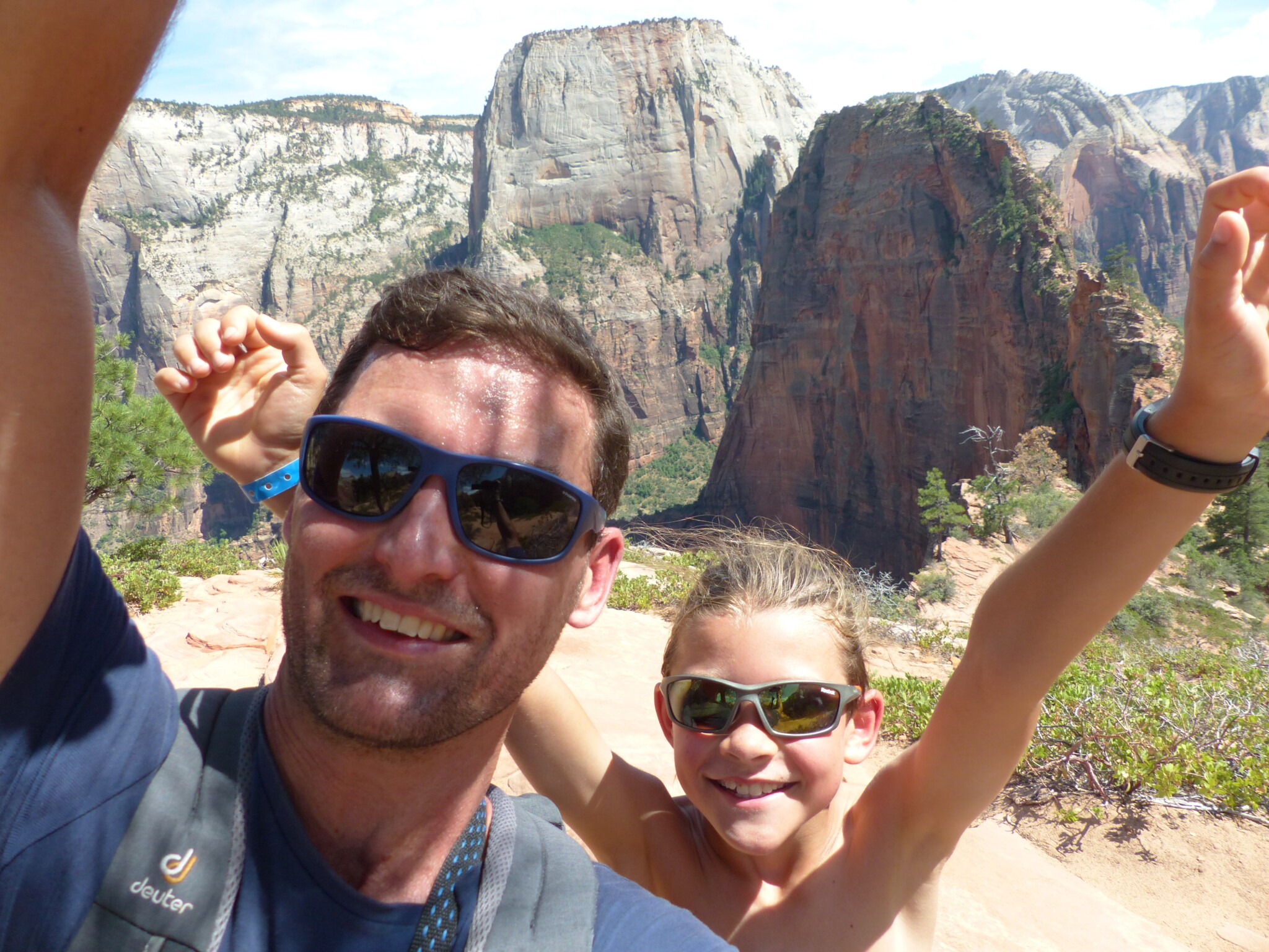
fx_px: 916
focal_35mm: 25
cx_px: 634
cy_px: 476
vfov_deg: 54.9
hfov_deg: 69.4
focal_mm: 4.5
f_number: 2.8
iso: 100
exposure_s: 1/1000
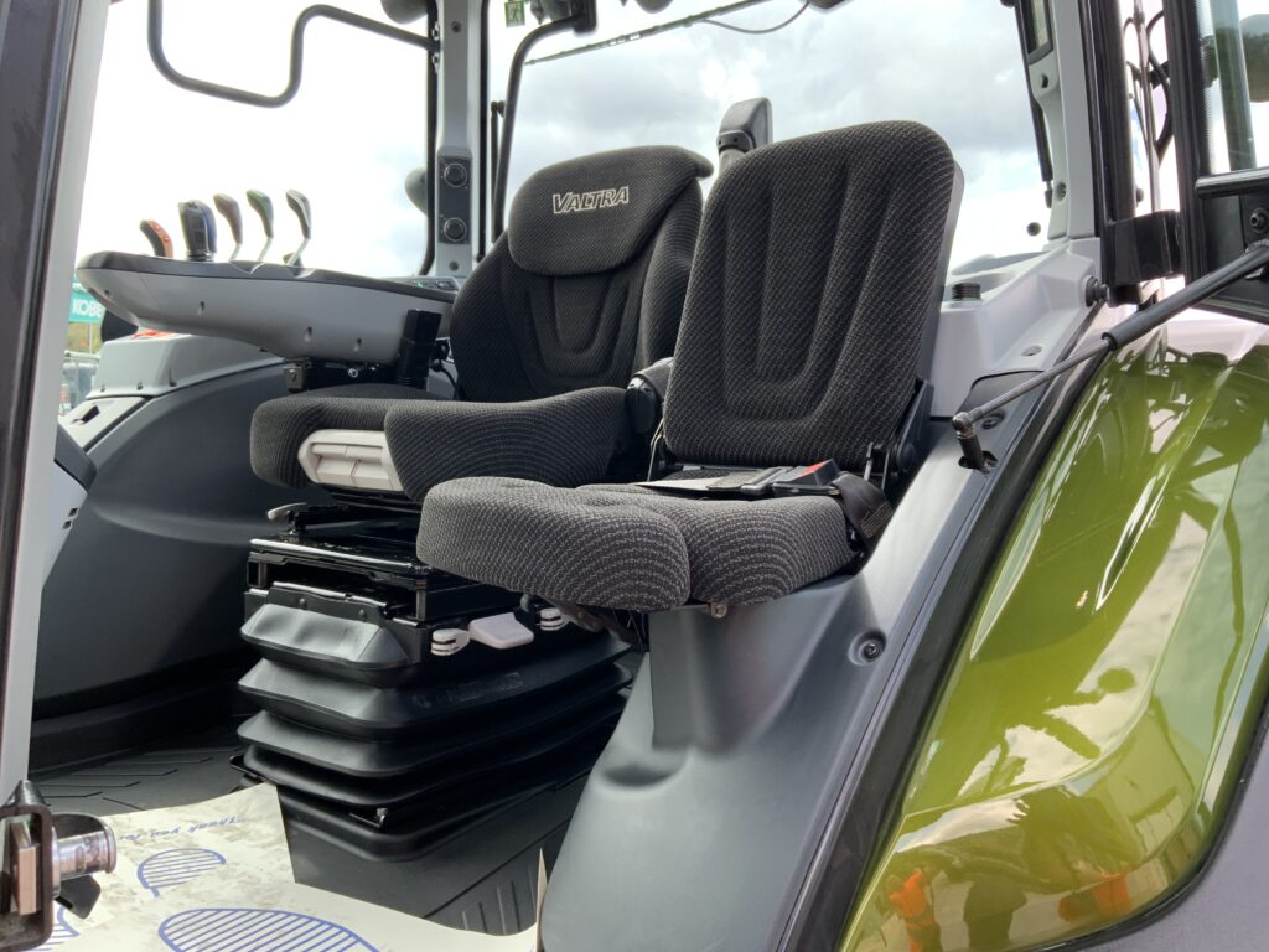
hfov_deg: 61.7
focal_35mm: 29
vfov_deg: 48.2
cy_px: 476
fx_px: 1063
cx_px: 634
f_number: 1.8
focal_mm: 3
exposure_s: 1/127
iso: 16
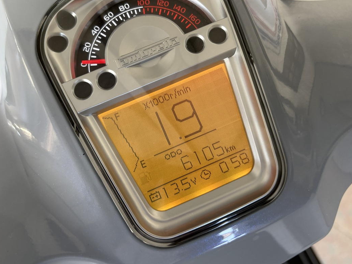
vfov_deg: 44.0
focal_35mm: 32
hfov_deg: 56.8
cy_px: 107
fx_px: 325
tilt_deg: -59.5
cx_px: 170
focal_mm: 5.96
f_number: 1.6
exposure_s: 1/73
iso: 125
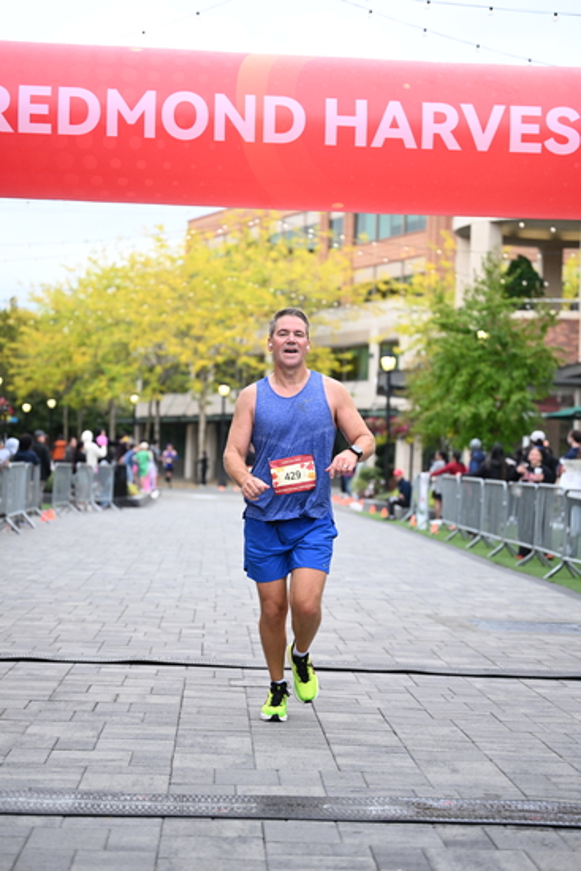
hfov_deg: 19.5
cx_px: 290
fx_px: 1693
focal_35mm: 70
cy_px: 436
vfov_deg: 28.8
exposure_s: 1/1600
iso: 1000
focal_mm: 70
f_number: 2.8
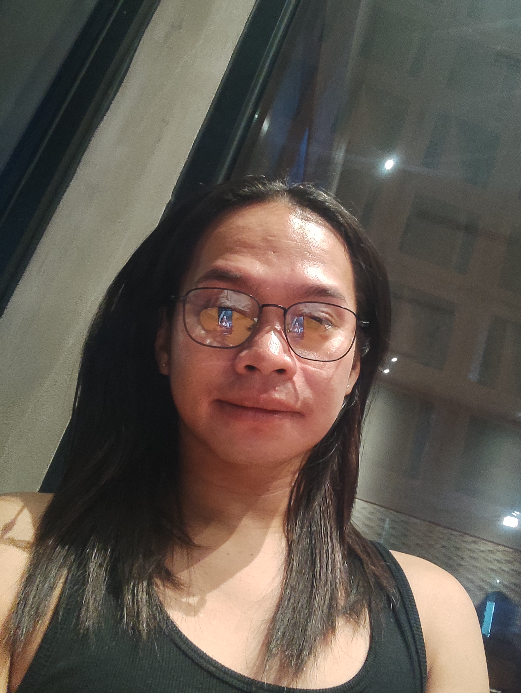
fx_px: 481
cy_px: 335
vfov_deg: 71.5
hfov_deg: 56.5
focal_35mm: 24
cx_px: 310
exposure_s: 1/20
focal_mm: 3.49
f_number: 2.45
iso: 548
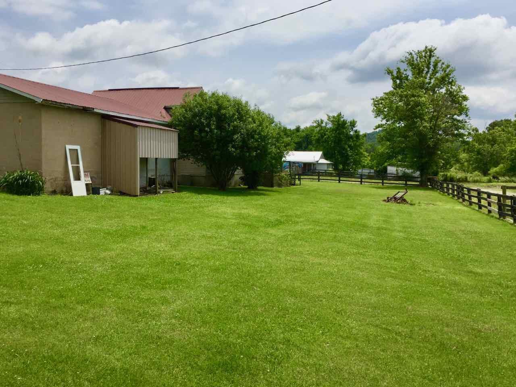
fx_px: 432
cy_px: 194
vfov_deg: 48.2
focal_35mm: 29
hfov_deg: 61.7
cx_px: 258
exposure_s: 1/4405
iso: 32
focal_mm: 4.15
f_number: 2.2
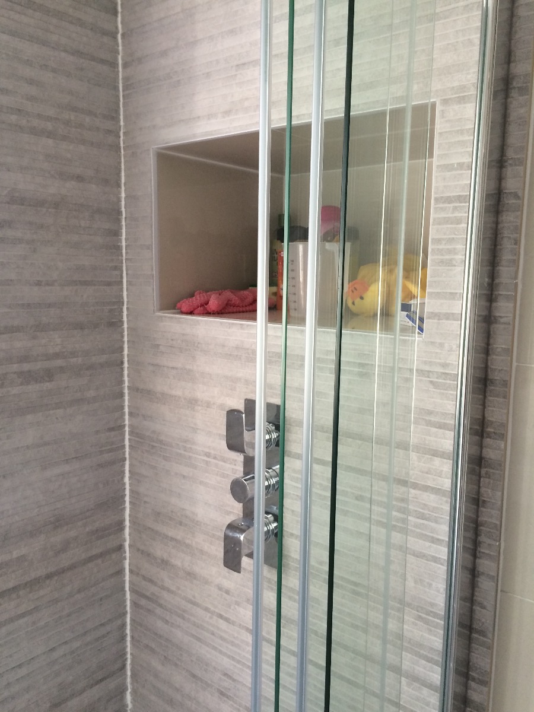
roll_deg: -0.6
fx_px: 596
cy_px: 356
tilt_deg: -7.8
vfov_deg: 61.7
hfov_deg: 48.2
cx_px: 267
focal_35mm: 29
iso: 40
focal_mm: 4.15
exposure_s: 1/30
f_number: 2.2
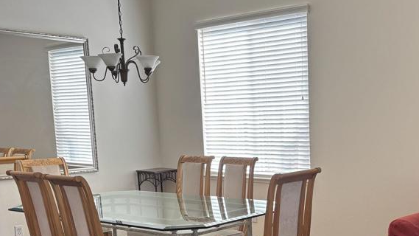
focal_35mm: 51
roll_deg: +0.8
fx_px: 567
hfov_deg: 39.4
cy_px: 210
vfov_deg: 22.9
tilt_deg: -9.2
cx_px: 318
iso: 100
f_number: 1.6
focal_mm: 5.96
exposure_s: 1/121
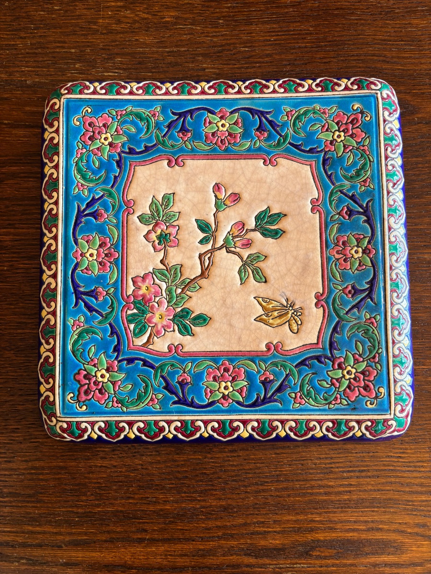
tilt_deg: -85.6
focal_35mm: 26
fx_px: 432
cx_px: 216
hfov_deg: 53.1
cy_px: 287
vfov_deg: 67.3
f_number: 1.6
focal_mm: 5.96
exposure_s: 1/50
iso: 80
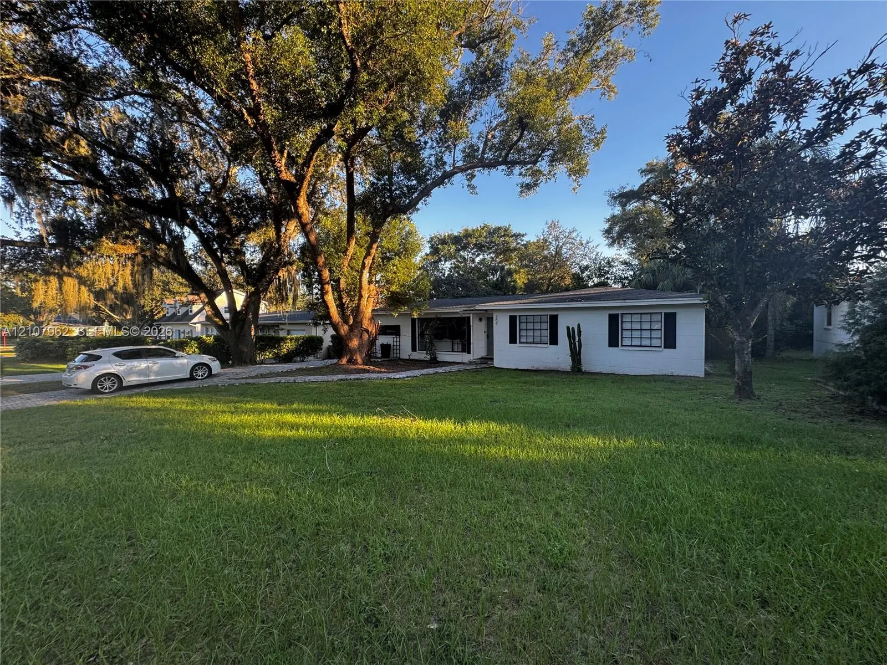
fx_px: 359
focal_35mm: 14
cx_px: 444
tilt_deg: -1.2
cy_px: 332
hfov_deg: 102.1
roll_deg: +1.1
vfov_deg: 85.7
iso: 40
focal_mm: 2.22
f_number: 2.2
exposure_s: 1/168
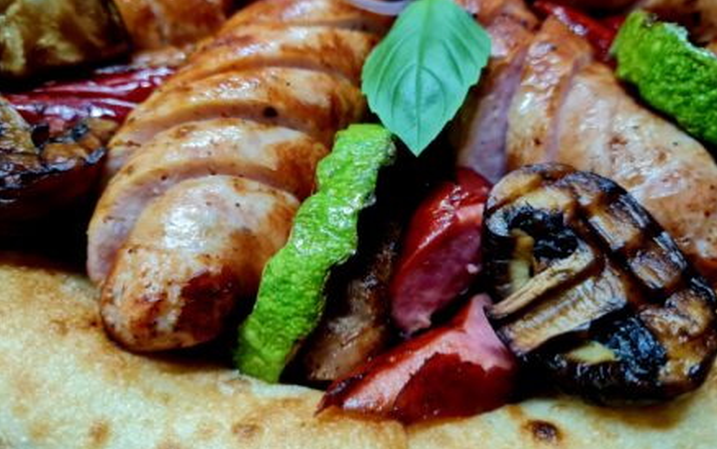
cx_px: 361
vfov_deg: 44.4
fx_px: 547
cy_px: 182
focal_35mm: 28
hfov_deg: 66.5
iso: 250
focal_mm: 5.4
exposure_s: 1/50
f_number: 1.8
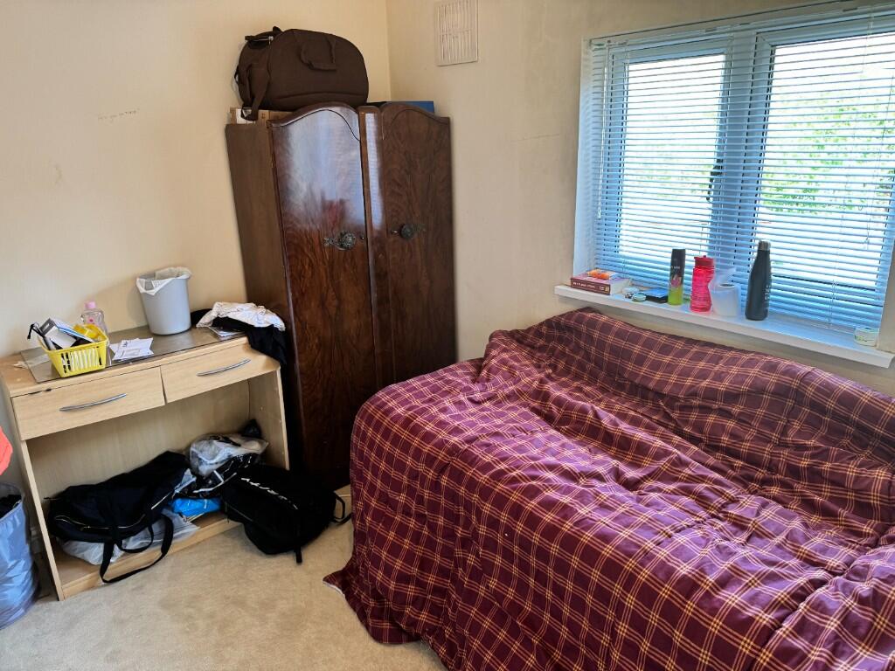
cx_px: 448
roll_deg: +1.9
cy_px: 336
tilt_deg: -17.0
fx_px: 621
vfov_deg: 56.8
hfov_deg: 71.6
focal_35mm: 24
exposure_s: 1/50
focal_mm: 6.76
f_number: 1.78
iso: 200
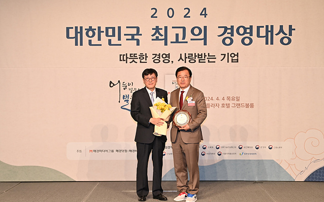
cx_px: 162
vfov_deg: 14.8
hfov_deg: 23.6
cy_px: 104
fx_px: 777
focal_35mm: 88
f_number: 4
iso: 1250
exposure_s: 1/100
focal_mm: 86
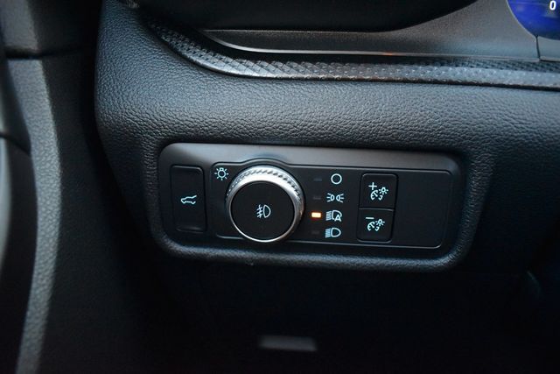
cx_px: 280
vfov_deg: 48.0
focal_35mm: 27
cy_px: 187
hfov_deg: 67.4
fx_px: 420
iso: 4500
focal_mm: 18
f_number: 3.5
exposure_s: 1/125
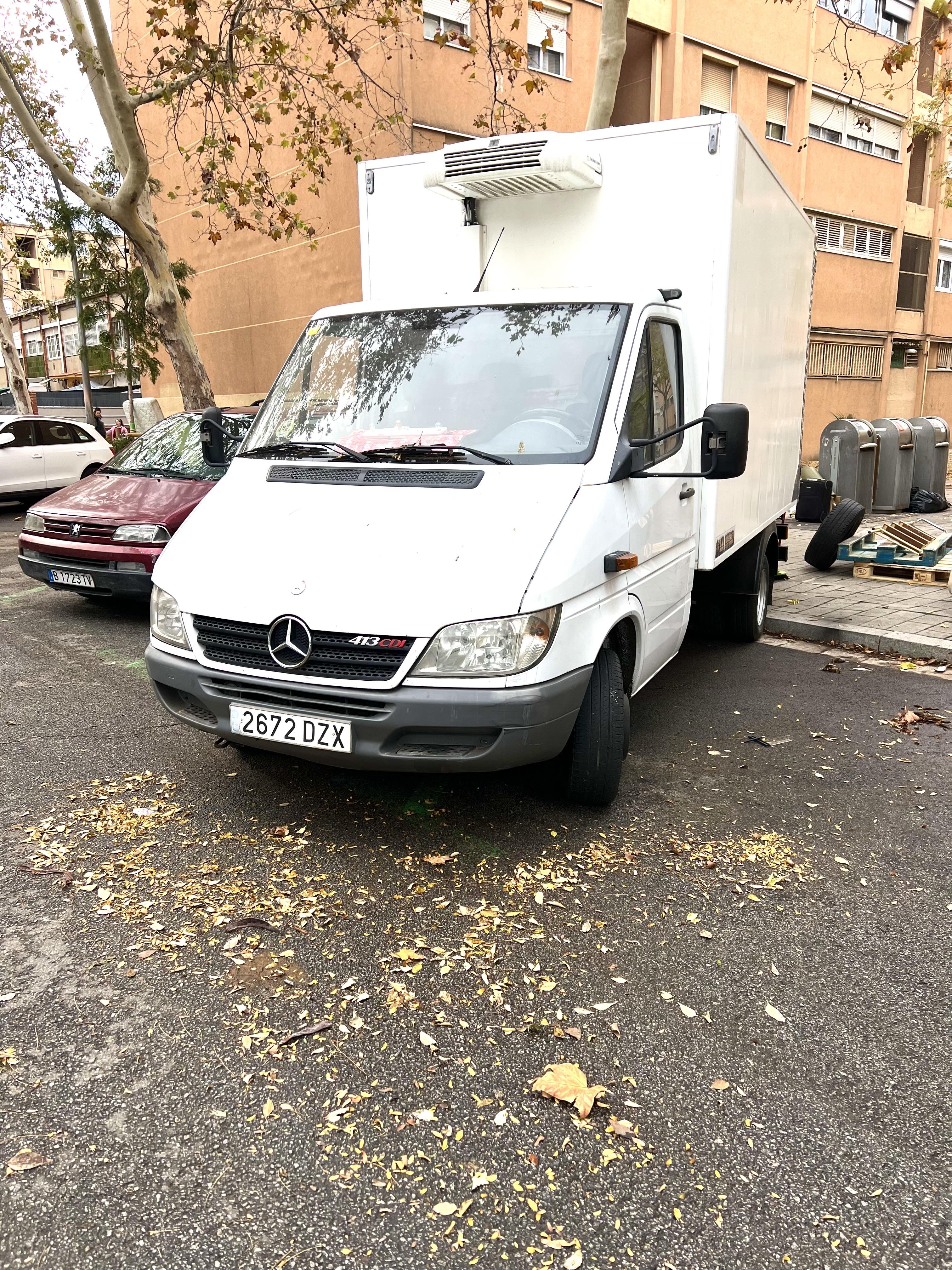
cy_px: 635
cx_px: 476
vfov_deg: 67.3
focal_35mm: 26
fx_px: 953
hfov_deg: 53.1
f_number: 1.5
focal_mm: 5.7
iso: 50
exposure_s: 1/521
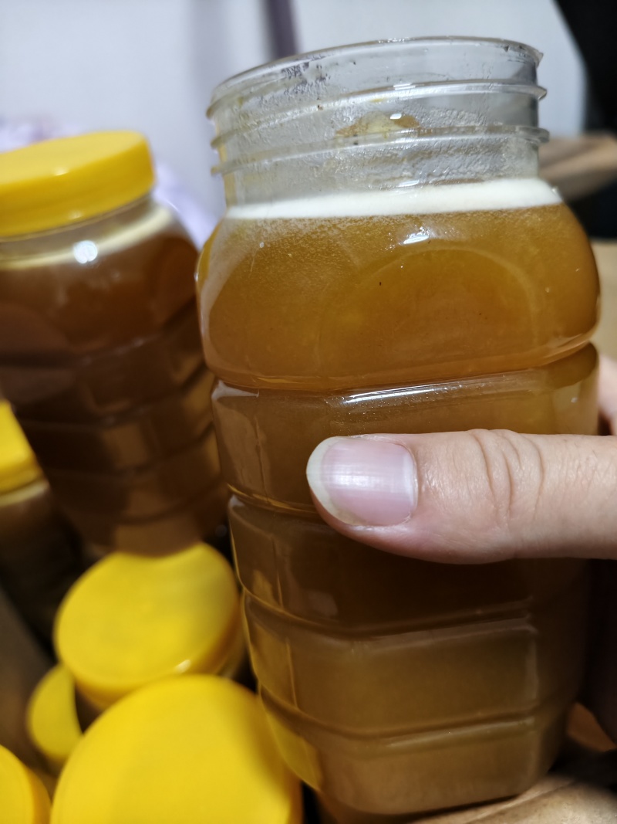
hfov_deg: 58.9
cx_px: 308
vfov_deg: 73.9
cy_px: 412
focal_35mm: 23
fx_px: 547
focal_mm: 5.56
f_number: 1.88
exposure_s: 1/25
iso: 2029
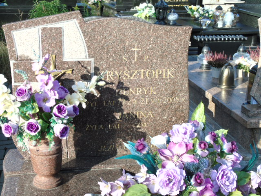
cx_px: 130
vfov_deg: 27.0
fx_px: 407
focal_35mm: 54
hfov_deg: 35.5
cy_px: 98
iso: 80
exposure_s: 1/250
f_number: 4.3
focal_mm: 9.6
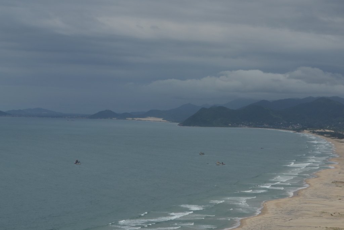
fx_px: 717
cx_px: 210
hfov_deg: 26.9
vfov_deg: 18.2
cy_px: 105
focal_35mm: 75
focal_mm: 32
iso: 100
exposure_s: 1/125
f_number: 14
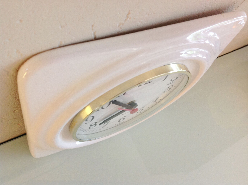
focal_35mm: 35
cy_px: 92
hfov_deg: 52.7
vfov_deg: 40.6
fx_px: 250
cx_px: 124
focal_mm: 4.28
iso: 125
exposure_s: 1/17
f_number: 2.4
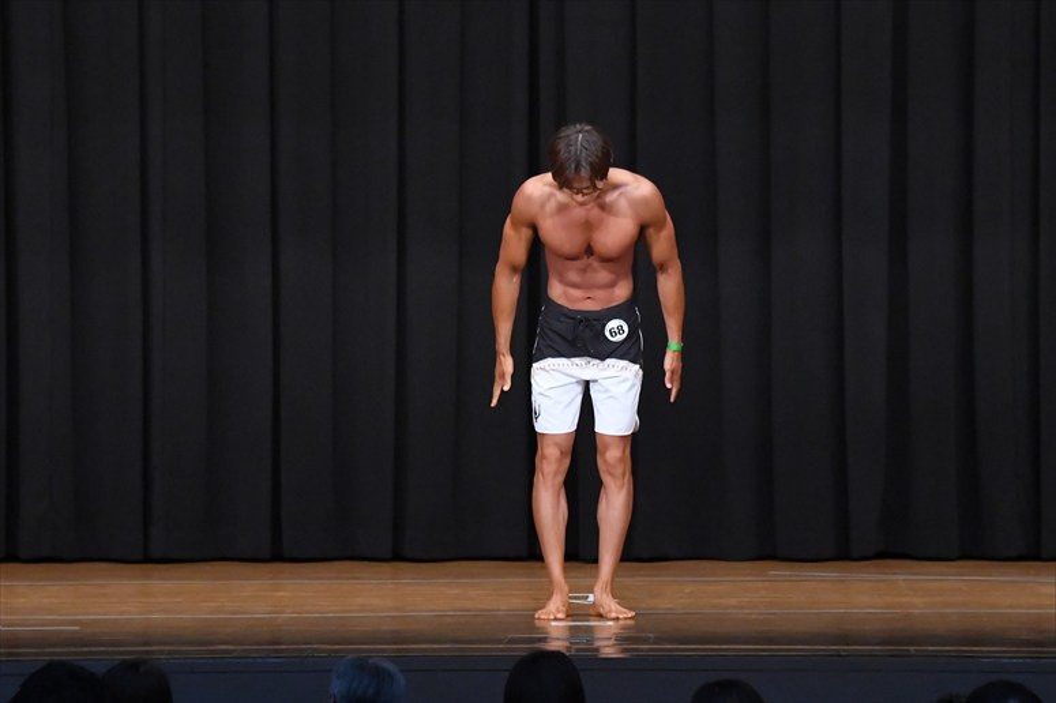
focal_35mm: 202
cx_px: 528
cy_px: 352
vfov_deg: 6.8
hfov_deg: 10.2
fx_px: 5923
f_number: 5.6
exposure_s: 1/400
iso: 8000
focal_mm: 135
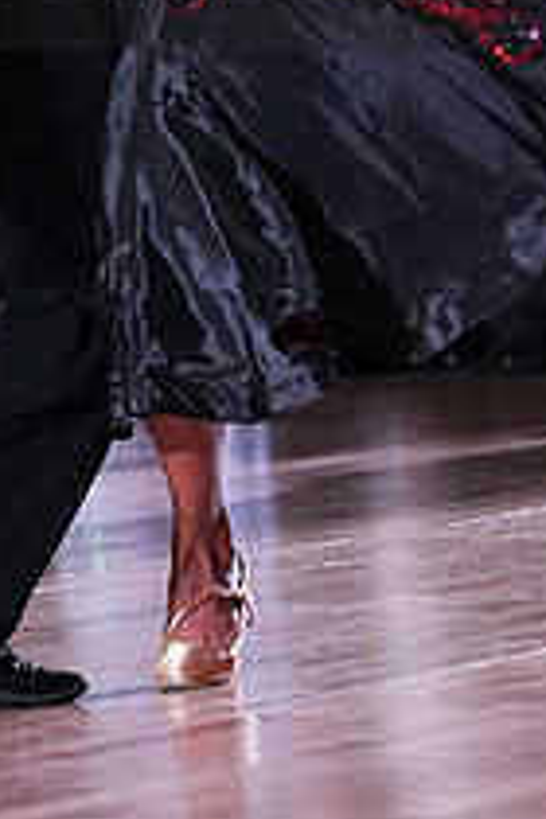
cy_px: -78
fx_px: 10282
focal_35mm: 452
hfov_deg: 3.0
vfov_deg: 4.6
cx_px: 18
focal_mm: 164
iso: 8000
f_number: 5
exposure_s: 1/400
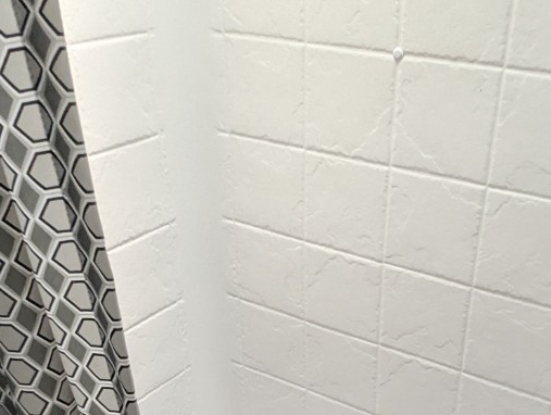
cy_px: 377
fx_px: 702
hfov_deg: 42.6
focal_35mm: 44
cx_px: 334
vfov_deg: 31.4
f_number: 2.2
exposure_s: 1/178
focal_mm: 2.35
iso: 195
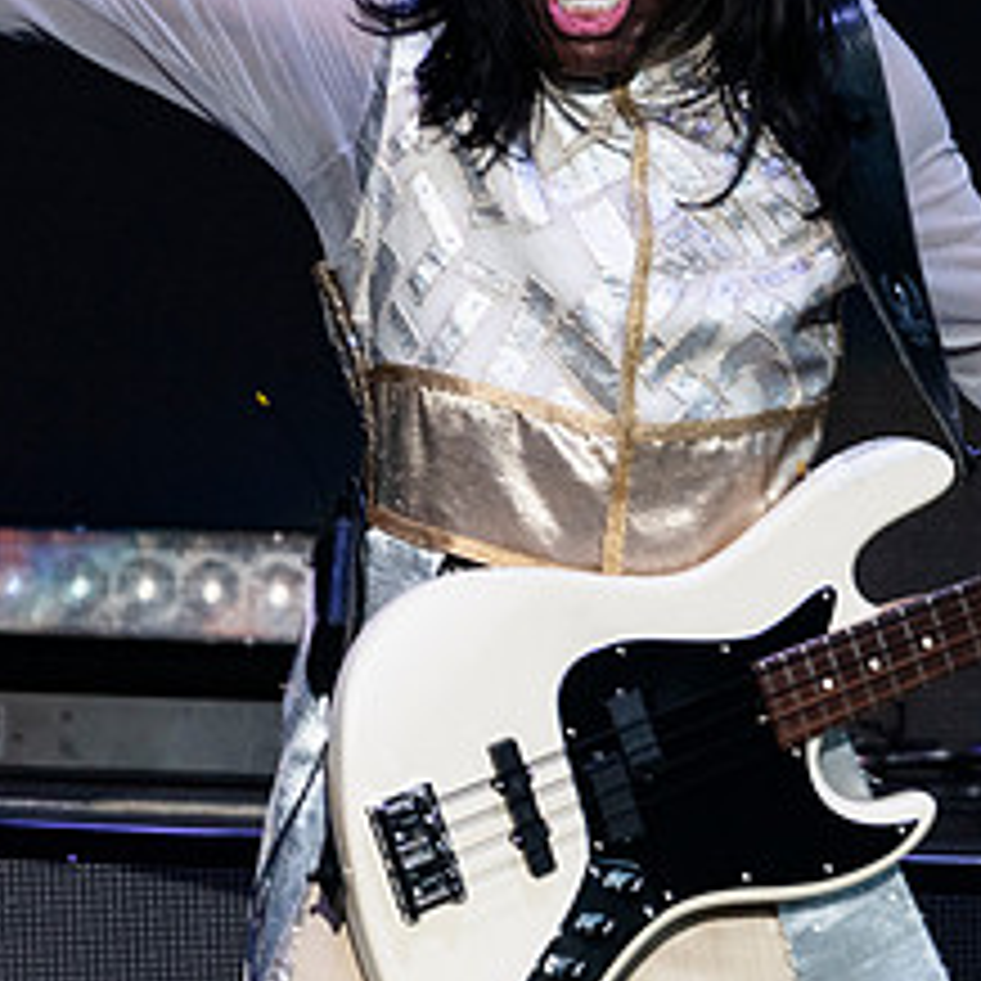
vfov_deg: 0.9
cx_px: 783
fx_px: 63323
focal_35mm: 1975
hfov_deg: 0.9
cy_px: 293
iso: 1000
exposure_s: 1/500
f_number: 6.3
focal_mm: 600
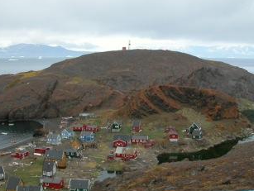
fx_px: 375
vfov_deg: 28.6
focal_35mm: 51
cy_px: 103
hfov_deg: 37.4
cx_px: 136
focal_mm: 8.9
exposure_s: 1/188
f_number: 5
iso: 100
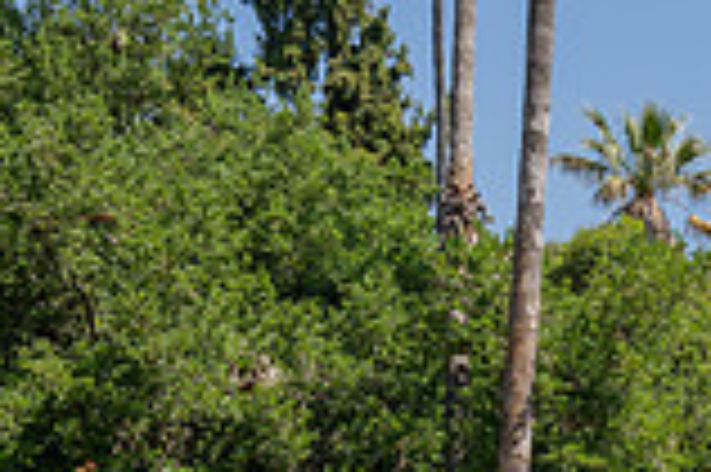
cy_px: 717
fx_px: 1776
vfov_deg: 14.1
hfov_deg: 18.0
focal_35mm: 90
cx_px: 1278
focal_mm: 24
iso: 200
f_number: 13
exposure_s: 1/200
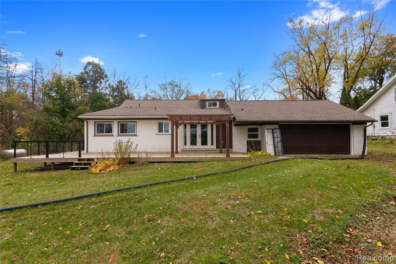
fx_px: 187
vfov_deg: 70.5
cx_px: 198
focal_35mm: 17
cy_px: 132
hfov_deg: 93.3
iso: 320
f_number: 9
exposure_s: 1/500
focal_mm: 17
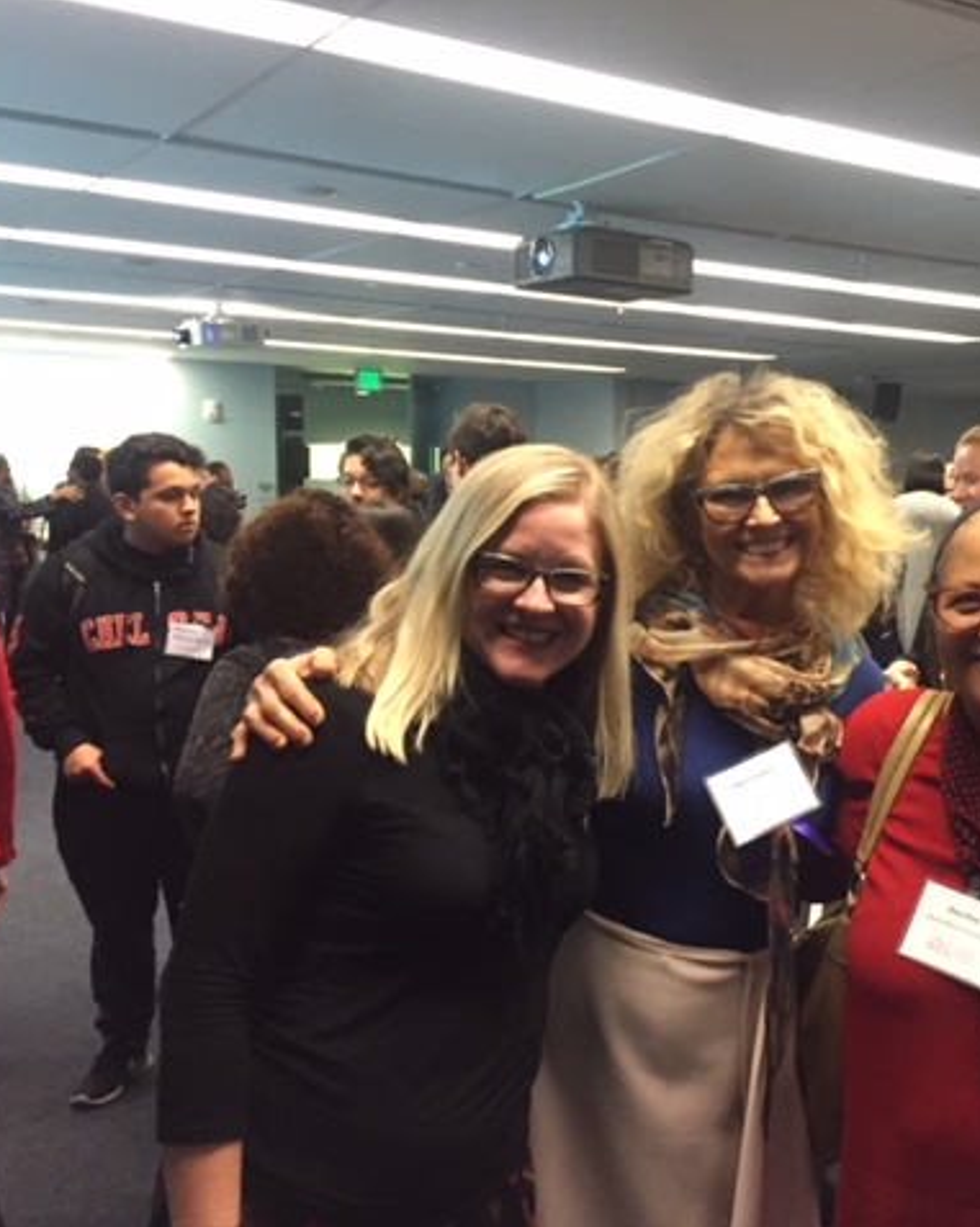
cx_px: 790
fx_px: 1379
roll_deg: -0.1
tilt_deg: -5.2
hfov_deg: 37.7
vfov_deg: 48.0
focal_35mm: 38
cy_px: 612
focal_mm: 4.15
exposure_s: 1/15
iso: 320
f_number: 2.2
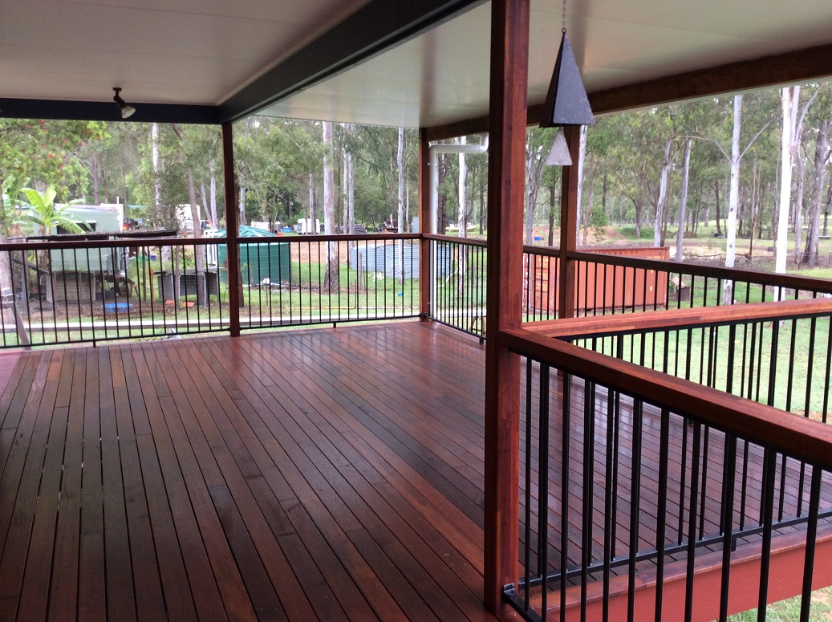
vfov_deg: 44.1
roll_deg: +0.6
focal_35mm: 32
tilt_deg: -9.8
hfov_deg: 56.9
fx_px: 768
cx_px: 416
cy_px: 311
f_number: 2.4
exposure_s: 1/33
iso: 40
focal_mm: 3.3
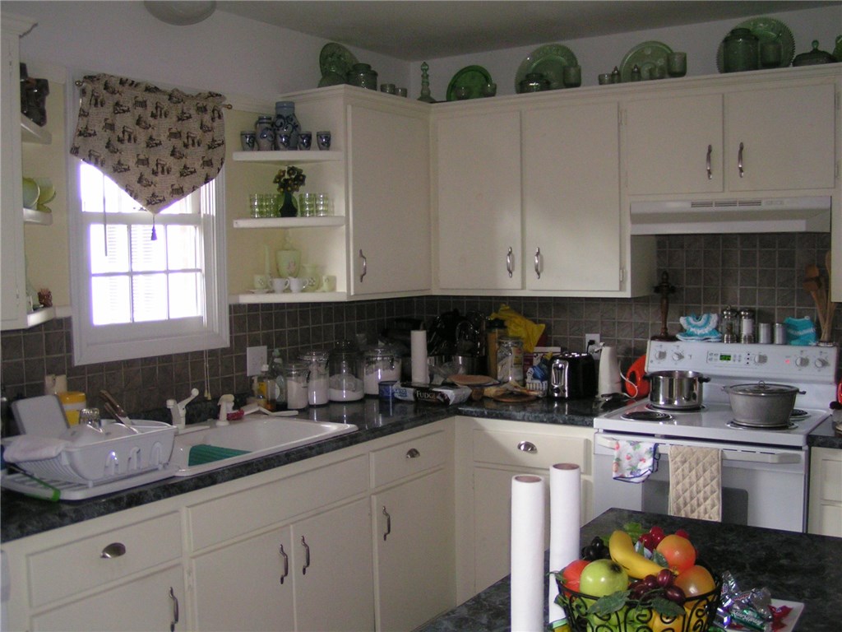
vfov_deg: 37.7
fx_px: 924
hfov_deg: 49.0
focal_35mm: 38
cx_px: 421
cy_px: 316
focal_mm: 5.8
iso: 200
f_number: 2.8
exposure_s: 1/40
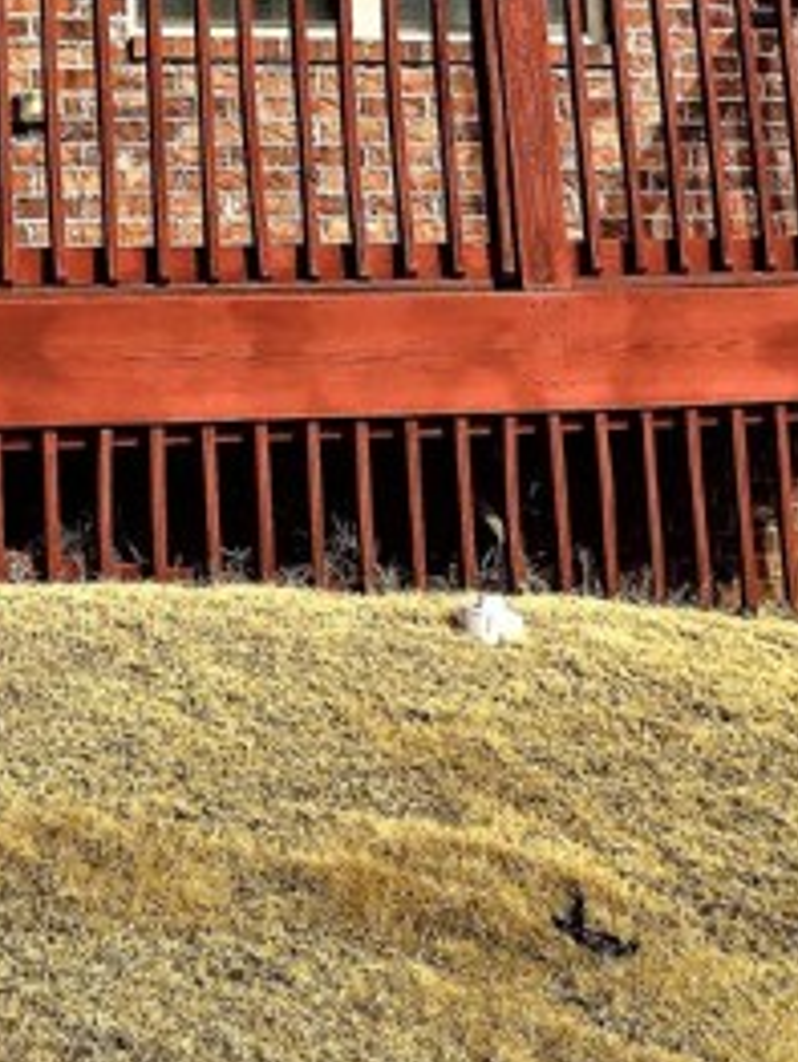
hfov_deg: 16.9
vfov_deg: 20.5
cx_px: -61
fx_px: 2608
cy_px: -409
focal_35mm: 85
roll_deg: +1.0
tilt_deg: +13.5
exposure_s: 1/916
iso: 25
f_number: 2.2
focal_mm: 4.15
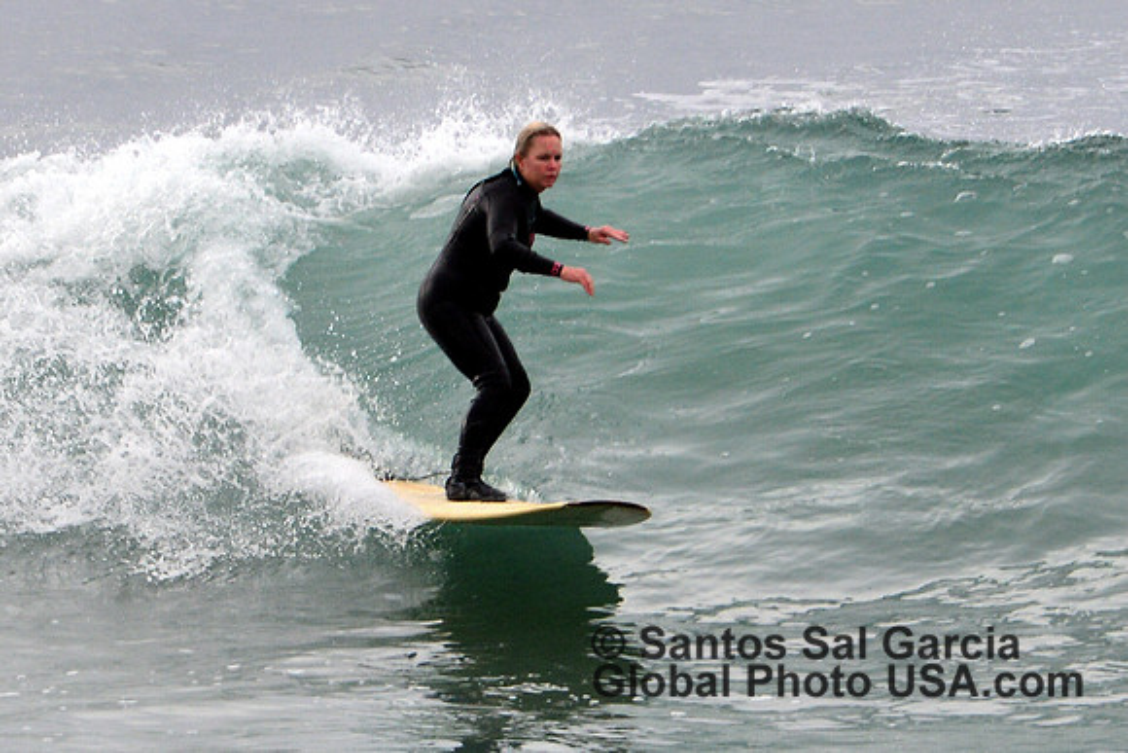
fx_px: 17237
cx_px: 564
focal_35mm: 550
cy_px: 376
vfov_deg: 2.5
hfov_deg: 3.7
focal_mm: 550
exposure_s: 1/500
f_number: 10
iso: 1000
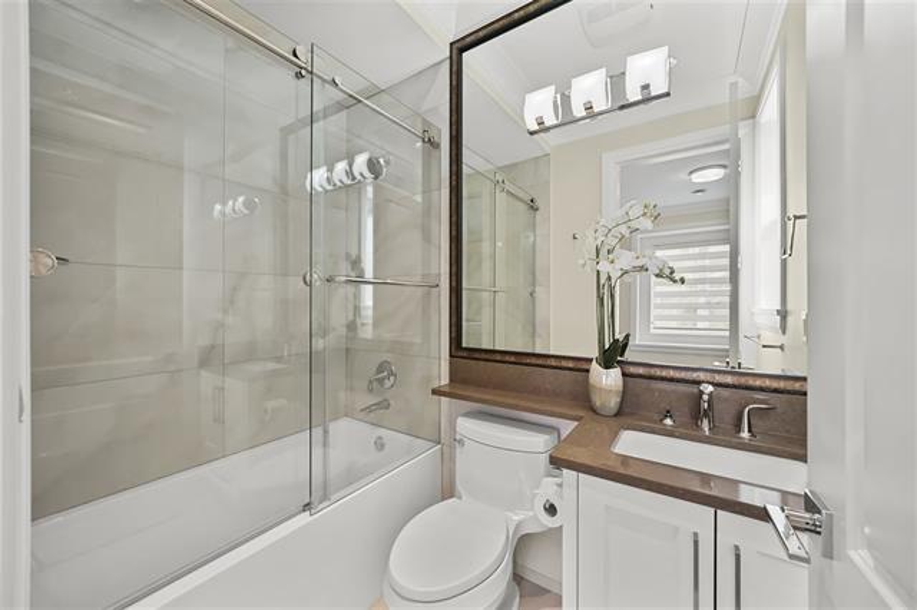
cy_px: 305
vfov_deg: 85.4
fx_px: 331
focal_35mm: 13
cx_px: 458
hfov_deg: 108.4
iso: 5000
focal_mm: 13
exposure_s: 1/60
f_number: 10
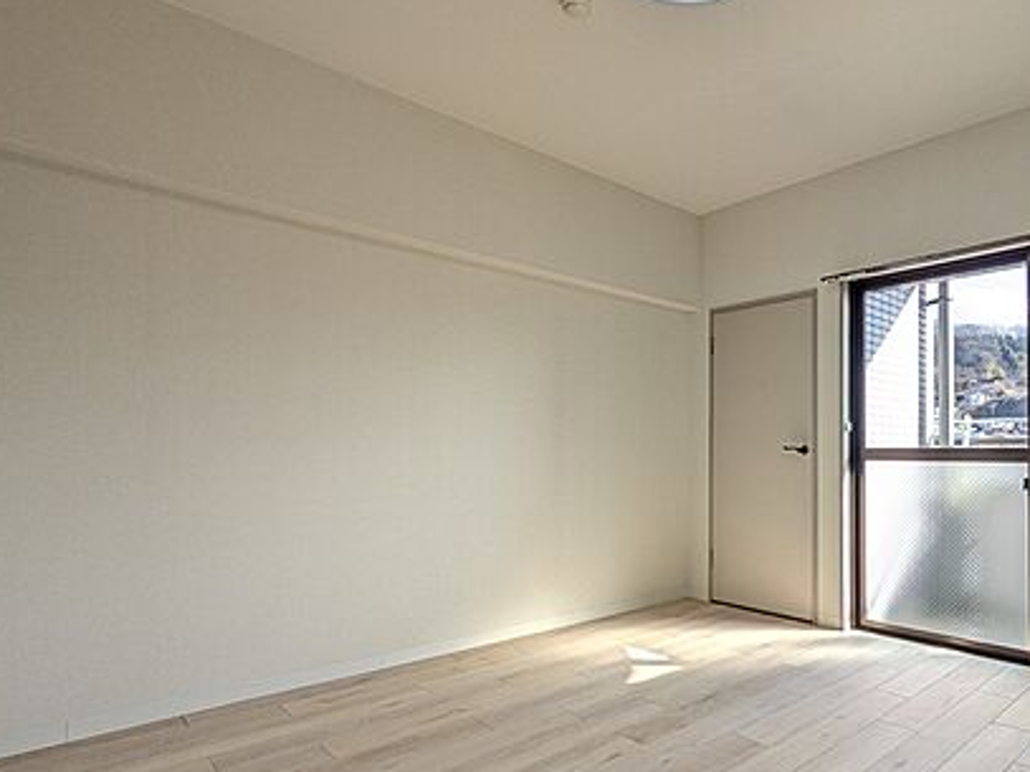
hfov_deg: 72.5
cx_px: 736
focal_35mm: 22
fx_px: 654
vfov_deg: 60.8
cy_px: 435
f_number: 2.2
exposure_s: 1/300
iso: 49
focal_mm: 1.83
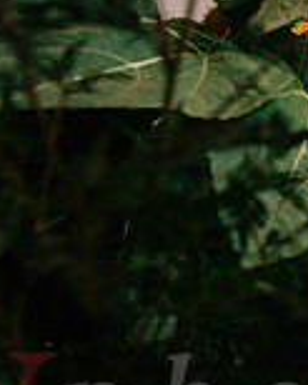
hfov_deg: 9.8
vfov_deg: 12.6
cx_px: 503
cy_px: 64
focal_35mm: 152
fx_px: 1734
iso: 64
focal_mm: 43
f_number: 5
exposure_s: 1/200
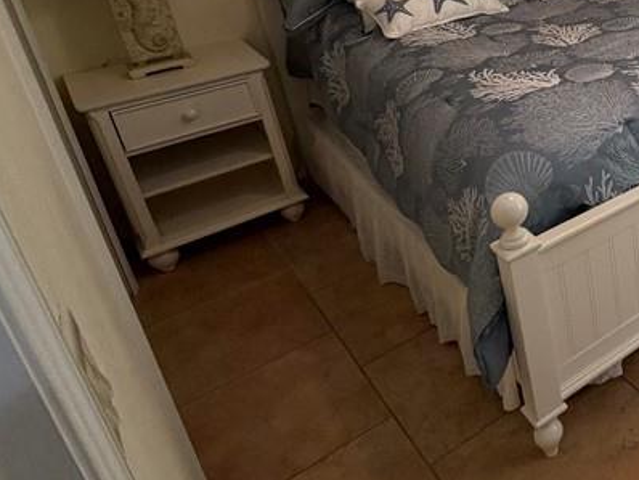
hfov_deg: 37.5
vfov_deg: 37.3
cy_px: 56
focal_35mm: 36
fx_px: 665
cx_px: 782
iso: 250
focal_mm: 2.22
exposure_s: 1/60
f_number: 2.2
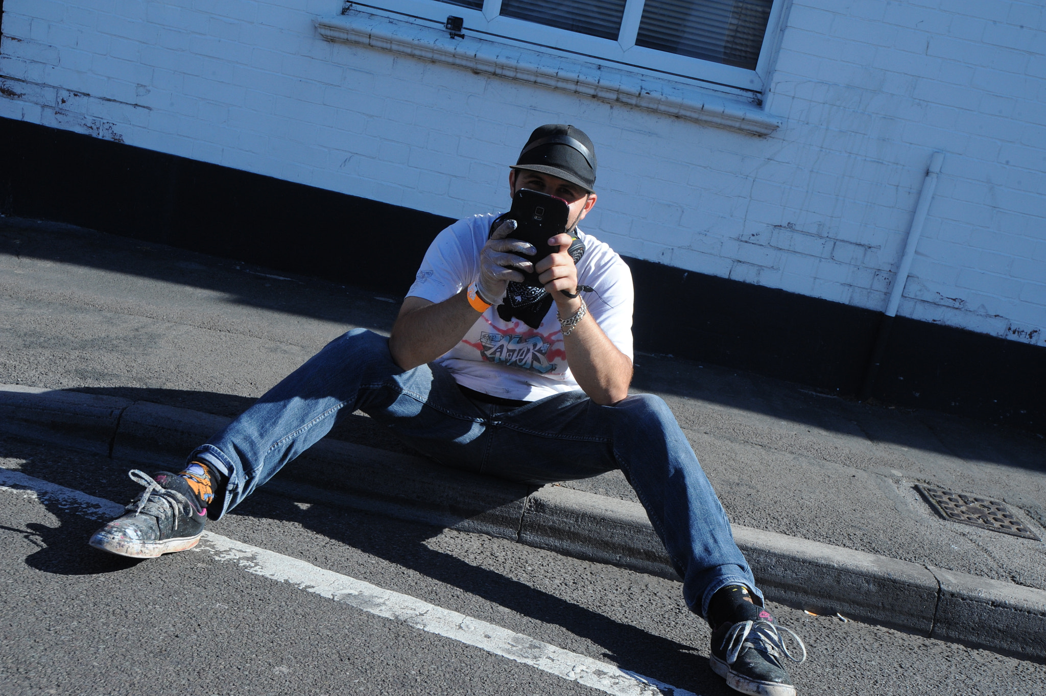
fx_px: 1016
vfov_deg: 37.8
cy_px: 348
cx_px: 523
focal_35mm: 35
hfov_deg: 54.5
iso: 800
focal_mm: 35
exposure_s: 1/500
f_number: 14
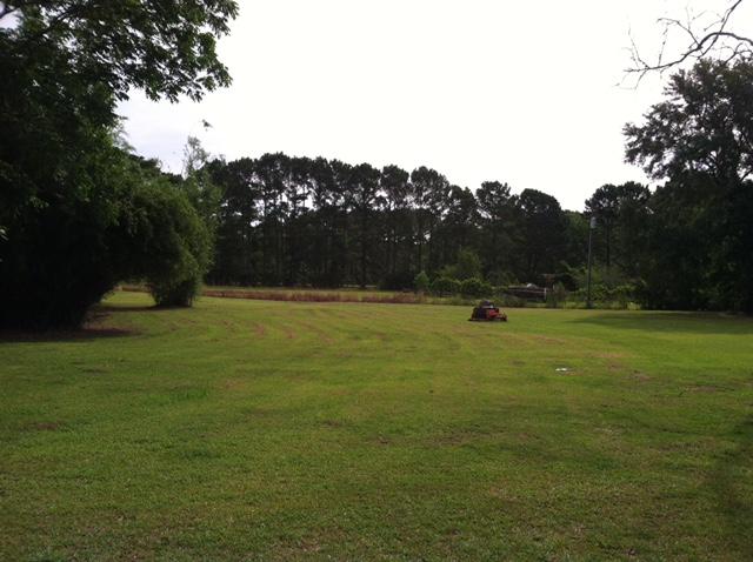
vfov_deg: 40.6
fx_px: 760
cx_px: 376
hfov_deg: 52.7
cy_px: 281
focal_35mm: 35
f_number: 2.8
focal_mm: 3.85
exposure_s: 1/1071
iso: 80
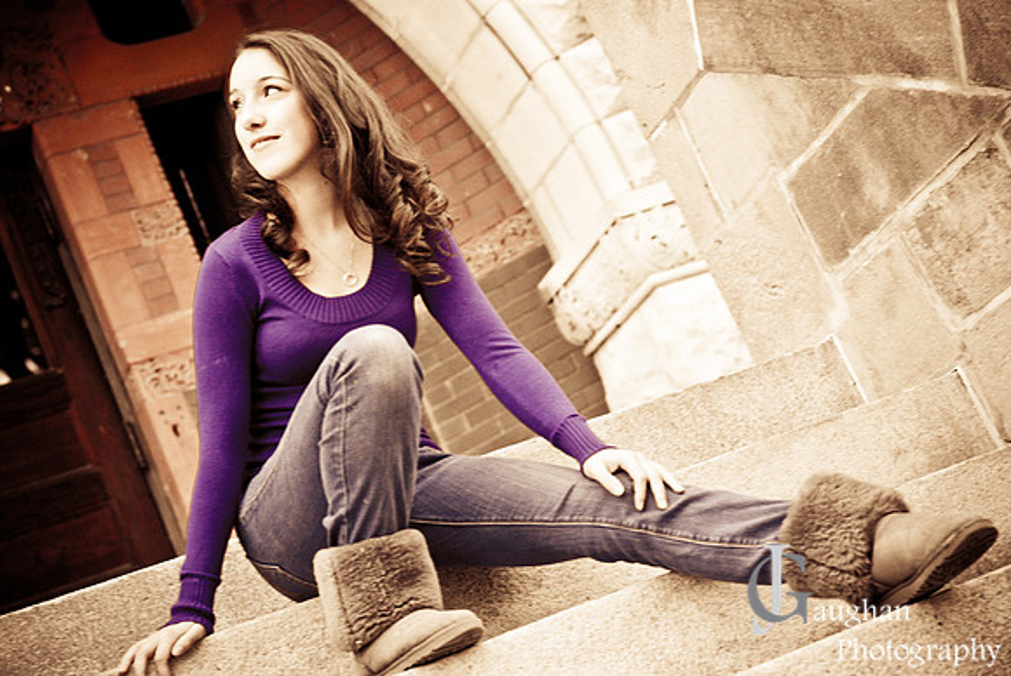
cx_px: 506
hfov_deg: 27.0
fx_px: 2108
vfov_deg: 18.2
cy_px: 338
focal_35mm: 75
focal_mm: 50
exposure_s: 1/40
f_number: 3.5
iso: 400
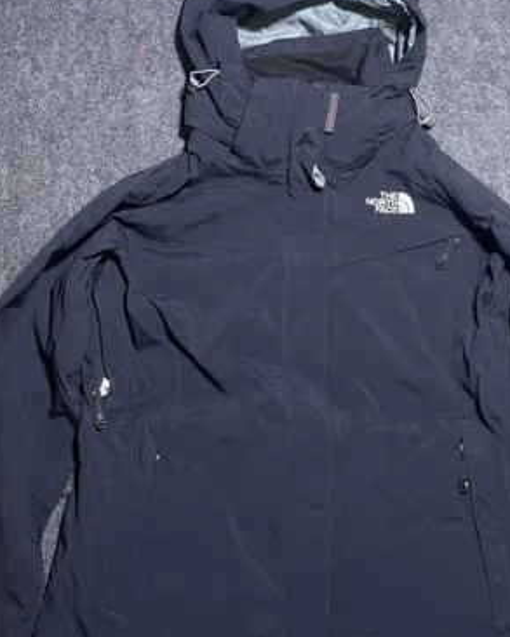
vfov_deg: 49.0
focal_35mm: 37
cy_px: 340
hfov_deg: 39.9
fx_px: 698
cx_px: 310
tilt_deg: -57.9
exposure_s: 1/50
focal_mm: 4.2
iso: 80
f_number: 1.6
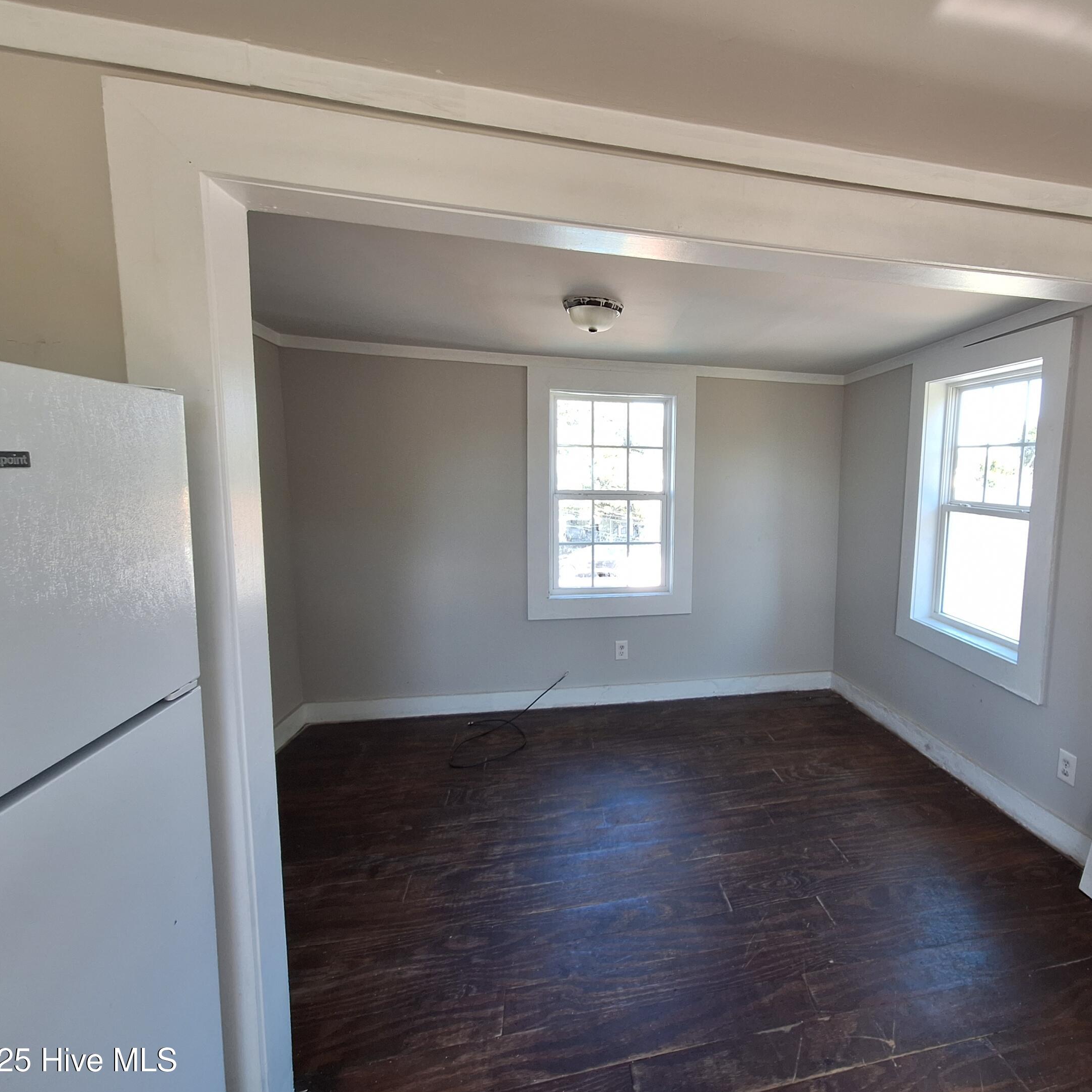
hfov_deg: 85.4
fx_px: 571
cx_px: 695
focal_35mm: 16
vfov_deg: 87.4
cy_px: 542
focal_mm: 1.74
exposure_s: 1/60
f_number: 2.2
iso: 64
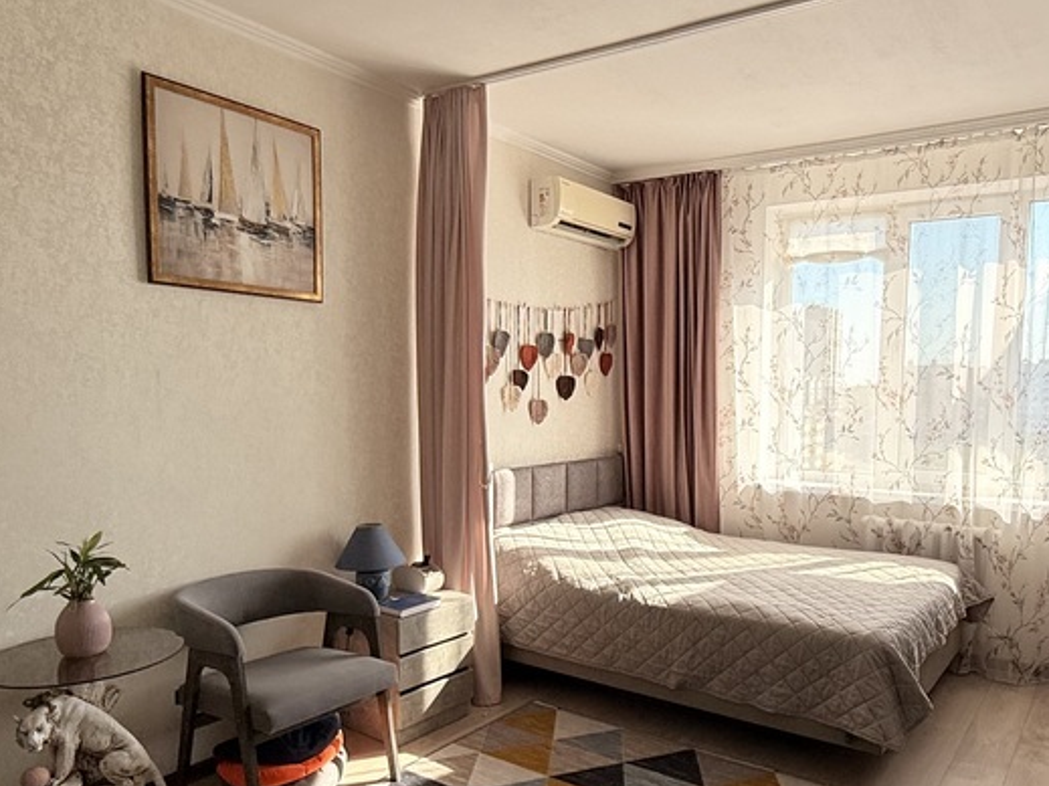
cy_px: 463
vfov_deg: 51.1
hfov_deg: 64.9
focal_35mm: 27
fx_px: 818
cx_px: 610
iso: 64
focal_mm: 2.22
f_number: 2.2
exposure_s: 1/579
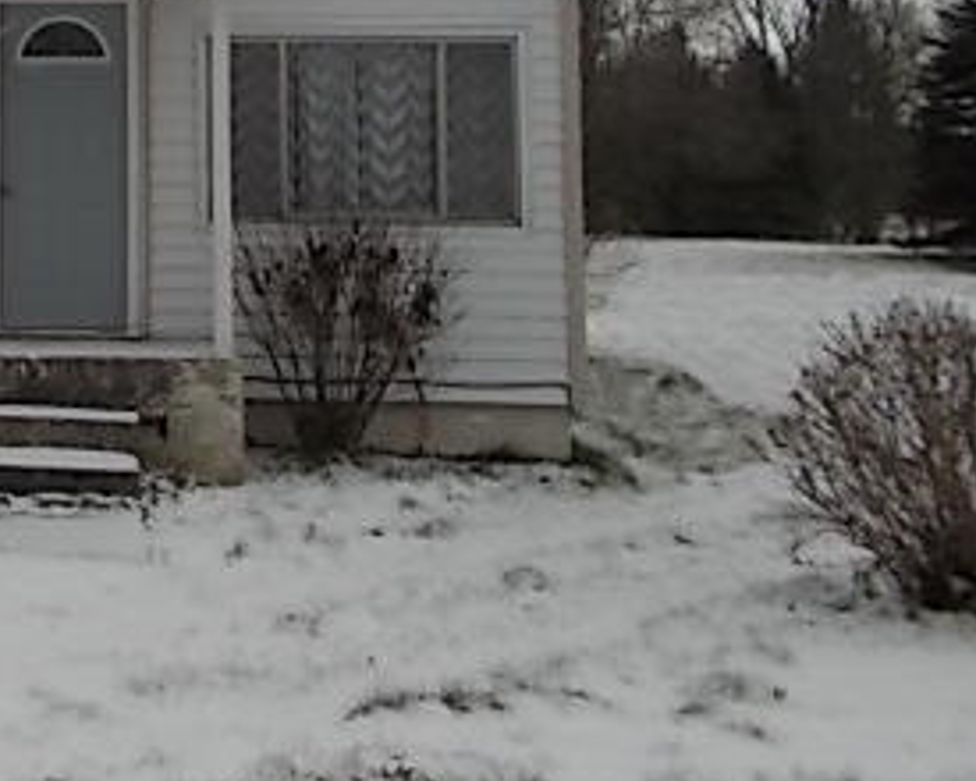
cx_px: -64
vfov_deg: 25.1
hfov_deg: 29.2
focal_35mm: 59
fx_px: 1704
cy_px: 89
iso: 80
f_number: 3.2
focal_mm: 4.6
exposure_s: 1/125
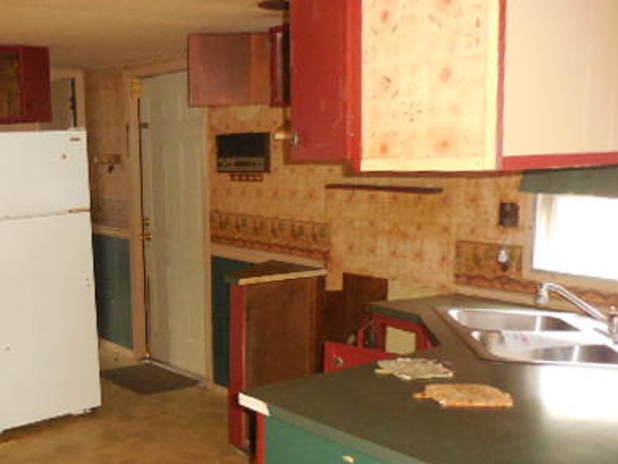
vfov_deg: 35.1
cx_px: 127
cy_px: 266
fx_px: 732
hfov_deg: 43.7
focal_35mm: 41
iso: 1100
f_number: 3.3
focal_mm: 4.5
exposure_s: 1/25
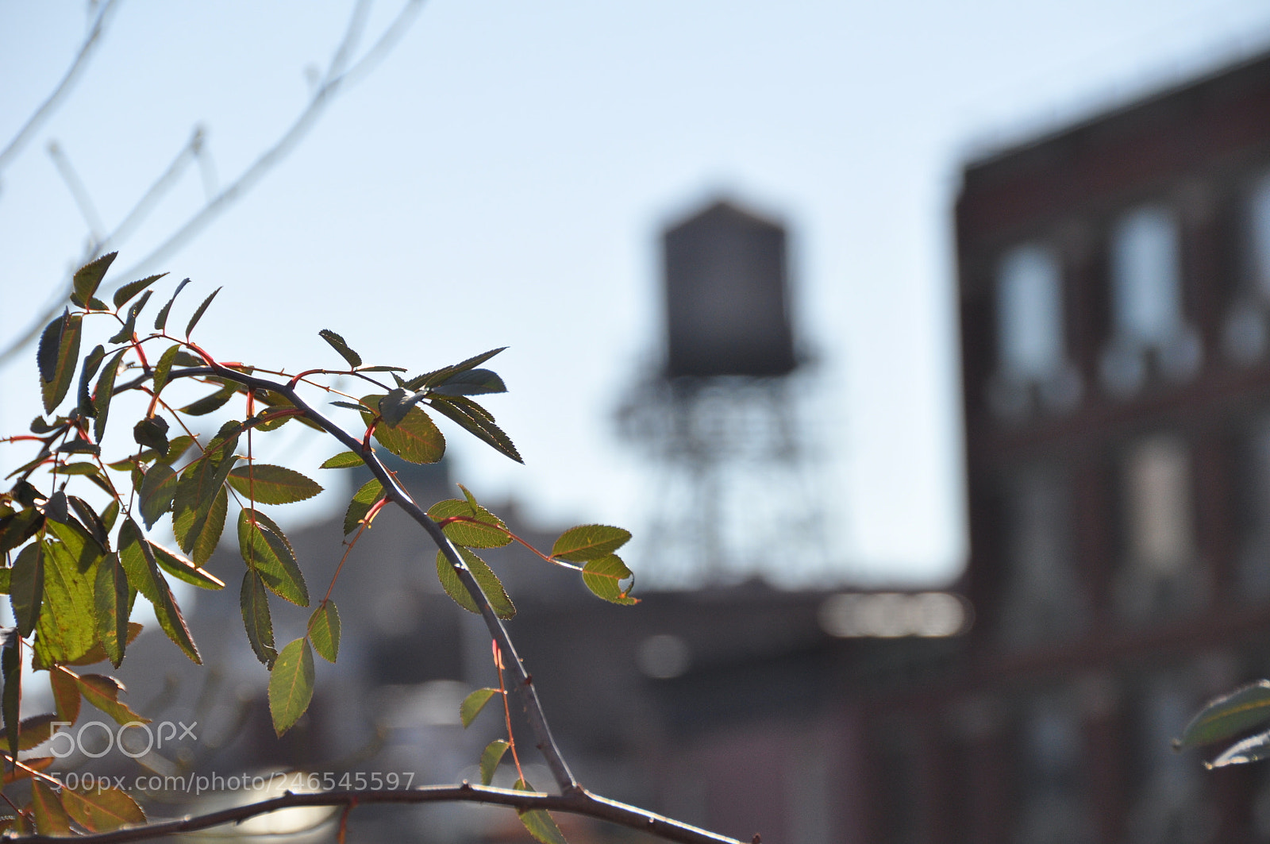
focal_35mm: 225
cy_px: 422
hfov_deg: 9.2
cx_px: 635
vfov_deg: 6.1
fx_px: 7928
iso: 400
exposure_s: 1/1000
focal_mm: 150
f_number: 9
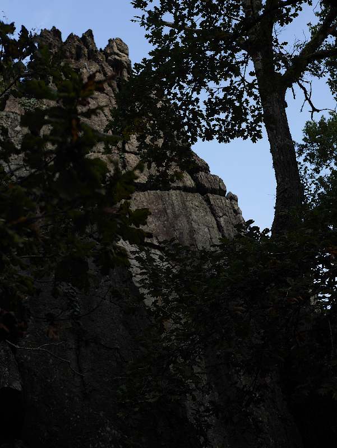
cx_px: 168
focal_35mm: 50
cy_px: 224
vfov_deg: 38.2
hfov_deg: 29.1
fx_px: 648
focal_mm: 25
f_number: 3.2
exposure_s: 1/400
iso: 200
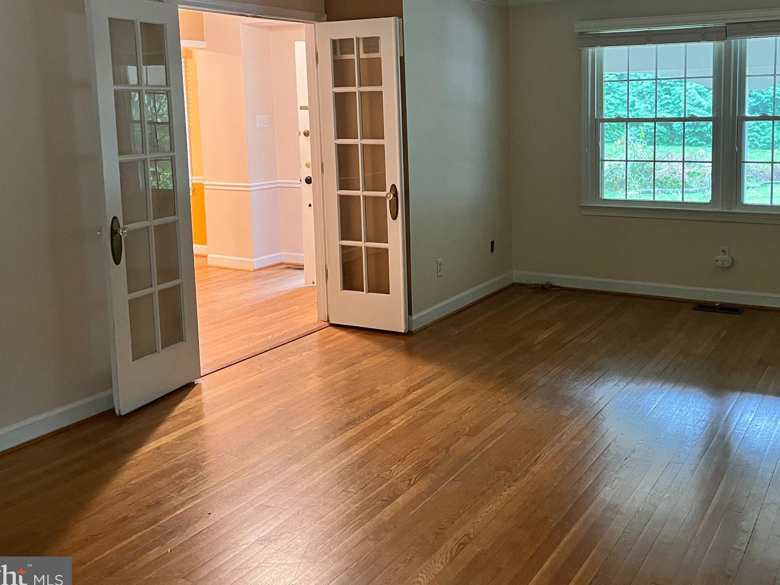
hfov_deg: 50.9
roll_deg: +1.1
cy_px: 195
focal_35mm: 36
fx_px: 811
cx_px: 480
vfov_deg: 39.2
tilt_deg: -8.0
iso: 500
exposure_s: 1/40
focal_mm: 5.1
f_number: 1.6
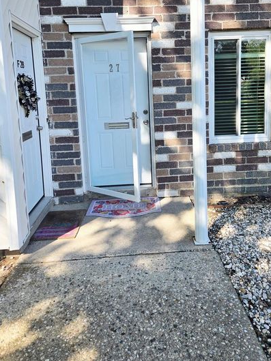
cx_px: 159
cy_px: 134
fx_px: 303
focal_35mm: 29
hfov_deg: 48.0
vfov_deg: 60.8
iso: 80
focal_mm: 5.4
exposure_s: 1/1429
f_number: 1.8
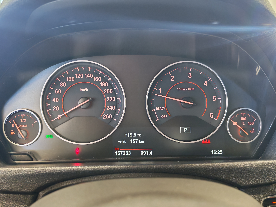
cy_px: 104
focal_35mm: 33
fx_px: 263
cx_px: 138
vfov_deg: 42.9
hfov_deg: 55.4
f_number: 1.9
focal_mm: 6.12
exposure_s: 1/33
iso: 2000
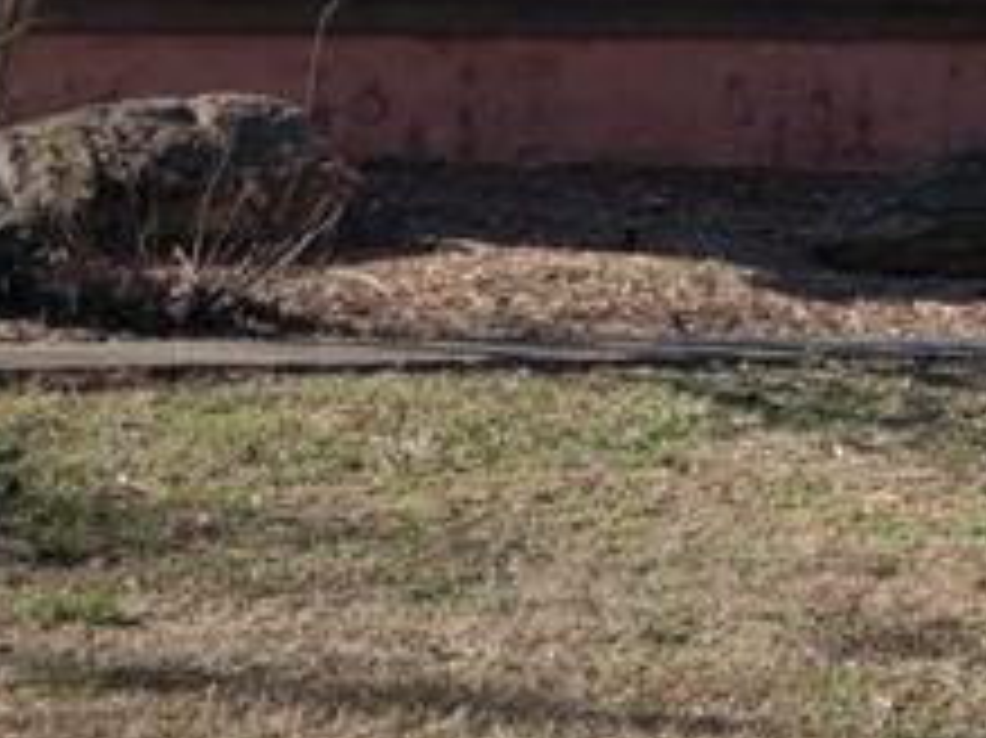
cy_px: -234
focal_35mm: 117
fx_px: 3331
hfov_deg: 14.4
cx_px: 1886
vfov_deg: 12.3
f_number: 1.7
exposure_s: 1/980
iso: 100
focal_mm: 4.25
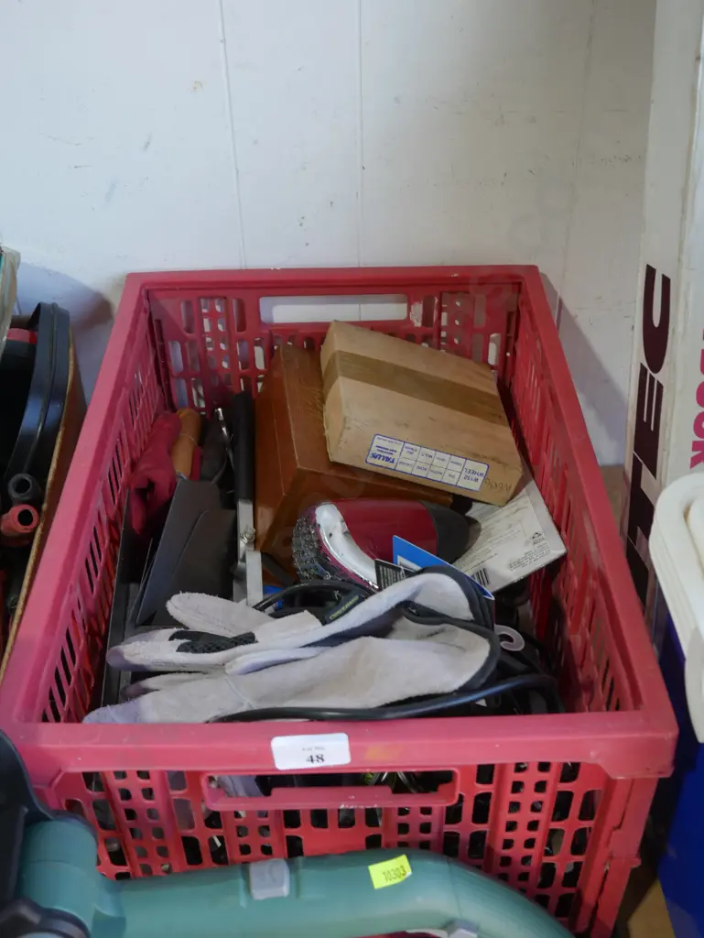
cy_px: 469
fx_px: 1084
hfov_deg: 36.0
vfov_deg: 46.8
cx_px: 352
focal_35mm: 40
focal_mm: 20
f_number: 4.4
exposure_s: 1/60
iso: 320
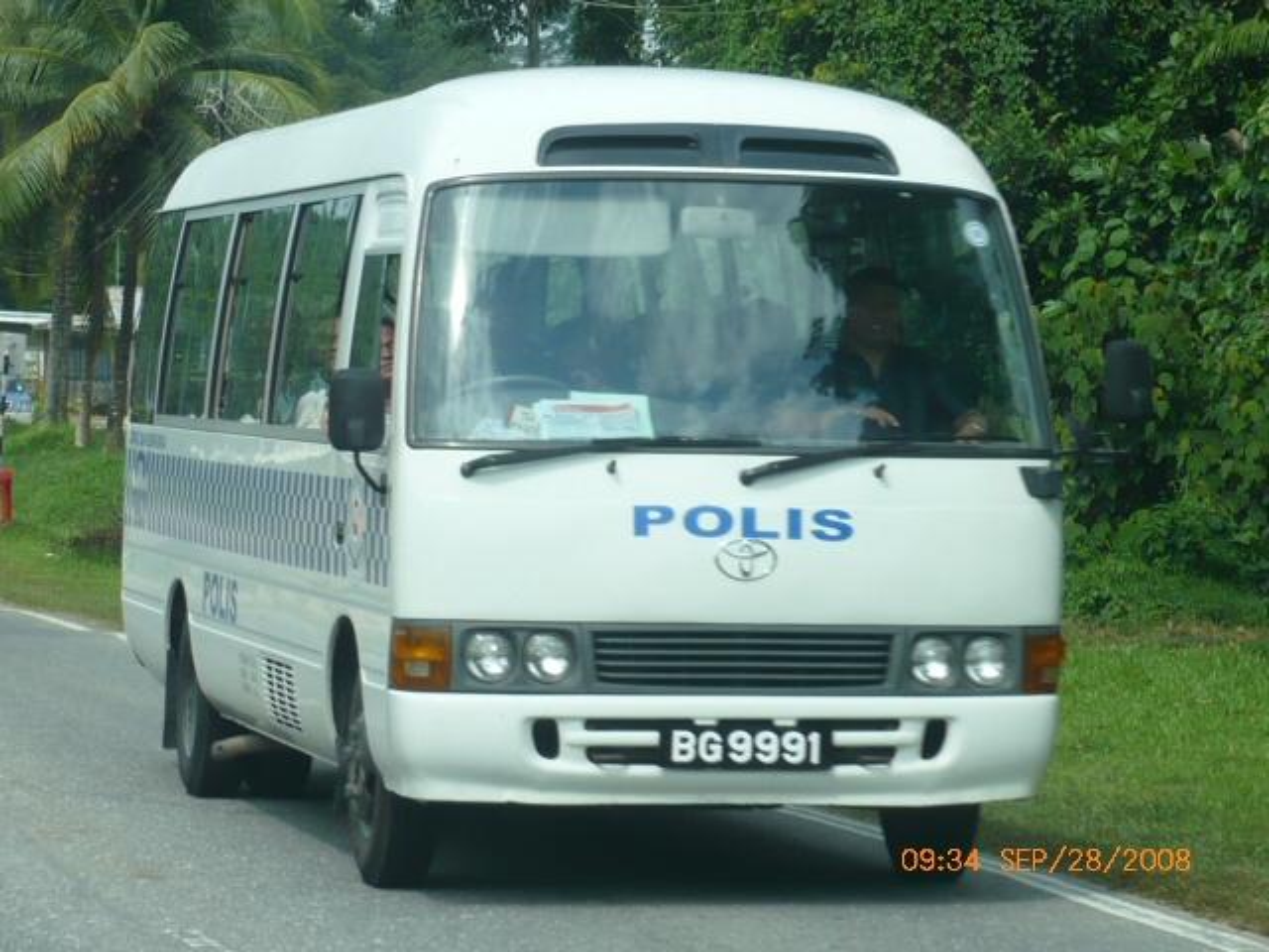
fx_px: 3849
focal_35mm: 105
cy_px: 476
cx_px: 634
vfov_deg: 14.1
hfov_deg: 18.7
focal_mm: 17.4
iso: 100
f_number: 5
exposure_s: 1/320
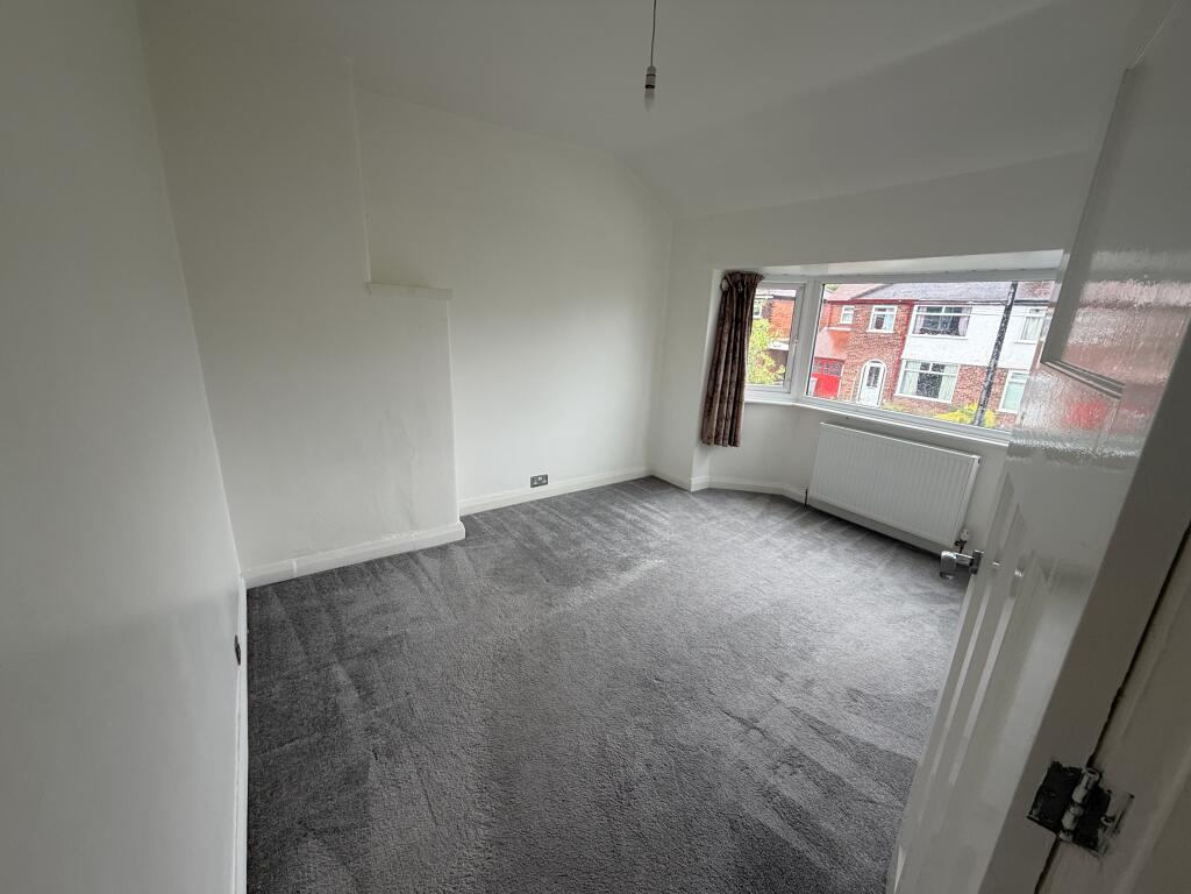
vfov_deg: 85.7
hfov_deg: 102.1
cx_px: 596
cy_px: 447
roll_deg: -3.1
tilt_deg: -16.0
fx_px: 482
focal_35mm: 14
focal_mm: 2.22
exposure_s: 1/121
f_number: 2.2
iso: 100
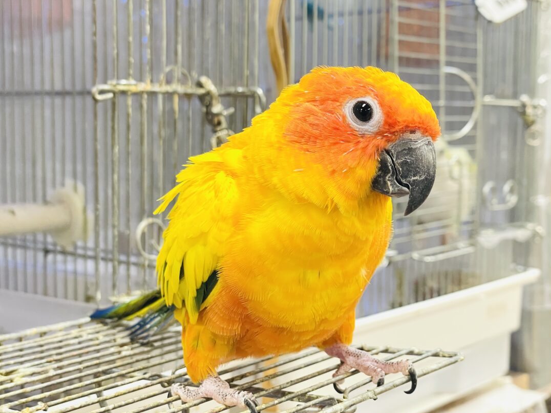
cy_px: 228
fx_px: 923
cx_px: 283
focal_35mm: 58
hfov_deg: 33.2
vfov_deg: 25.2
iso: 200
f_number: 2
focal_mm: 6
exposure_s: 1/99
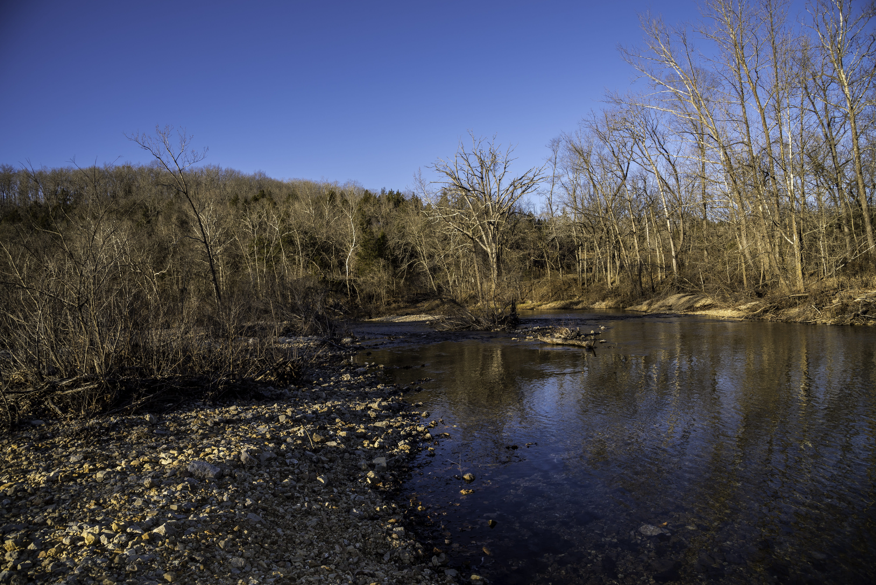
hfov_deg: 73.7
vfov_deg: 53.2
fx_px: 584
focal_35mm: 24
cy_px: 292
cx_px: 438
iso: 100
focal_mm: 24
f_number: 7.1
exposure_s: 1/200
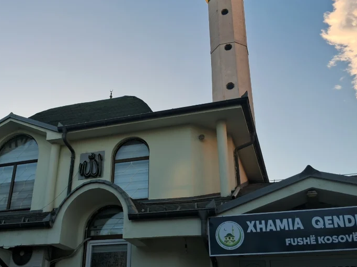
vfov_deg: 36.8
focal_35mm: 39
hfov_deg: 47.6
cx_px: 143
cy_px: 141
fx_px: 402
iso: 25
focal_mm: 3.98
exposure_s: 1/253
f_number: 1.8
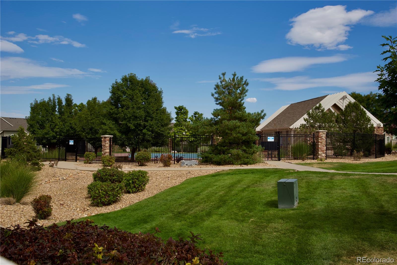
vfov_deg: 30.5
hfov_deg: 44.5
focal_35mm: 44
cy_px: 132
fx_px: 485
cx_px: 198
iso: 400
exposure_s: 1/1250
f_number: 8
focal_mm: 44
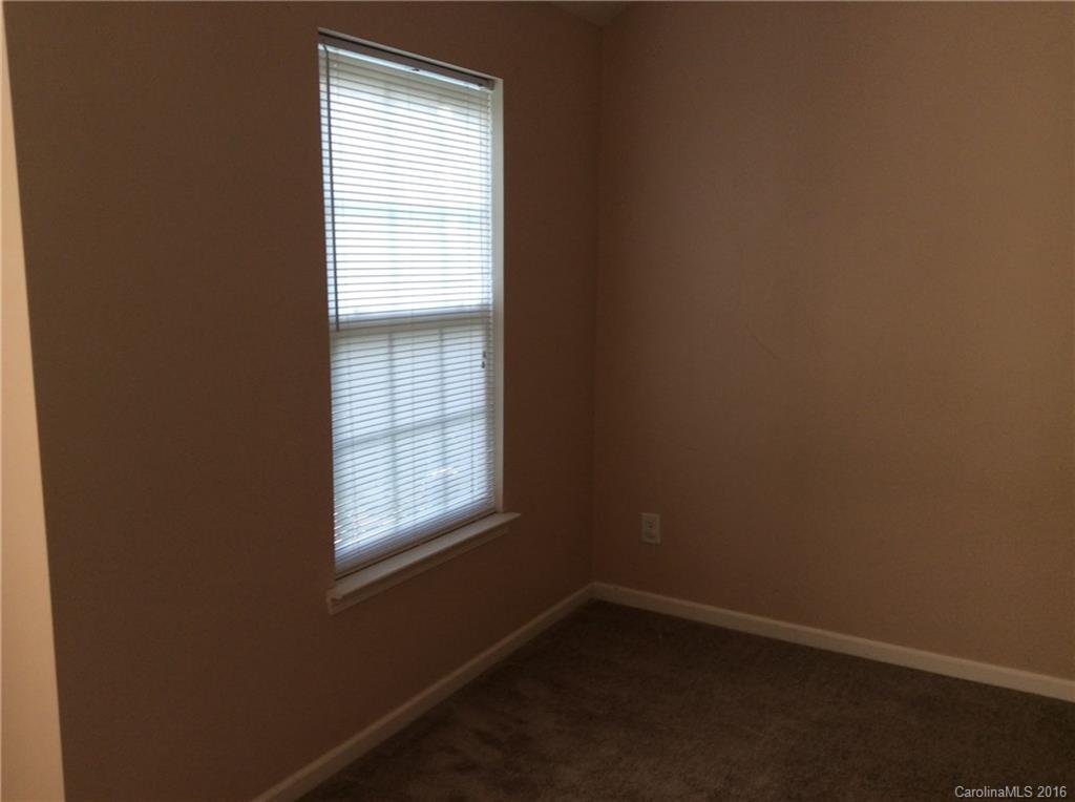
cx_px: 538
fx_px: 992
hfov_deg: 56.9
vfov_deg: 44.0
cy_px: 401
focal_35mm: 32
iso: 32
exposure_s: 1/60
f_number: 2.4
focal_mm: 3.3
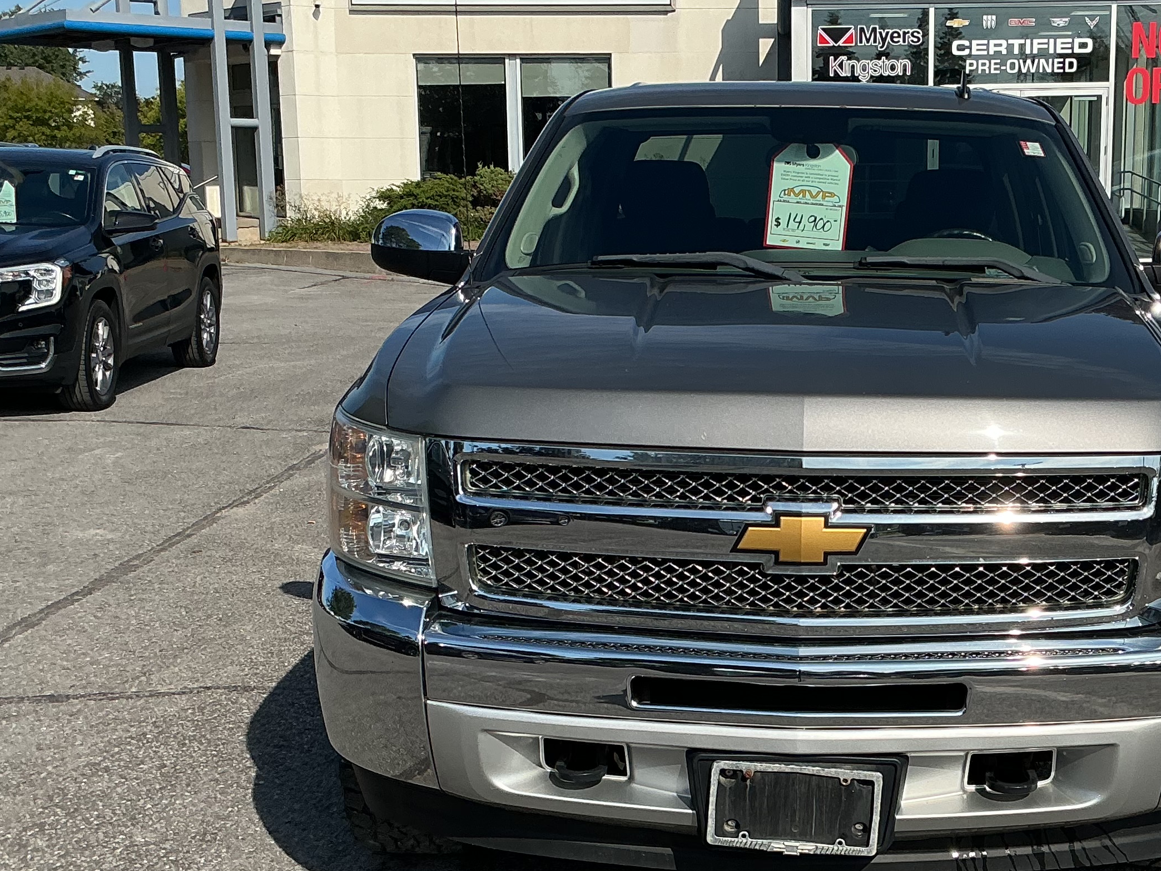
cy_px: 499
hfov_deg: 34.1
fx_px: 1878
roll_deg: -1.0
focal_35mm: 56
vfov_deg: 26.1
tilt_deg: -10.3
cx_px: 755
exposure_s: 1/2141
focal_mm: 3
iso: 25
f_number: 1.8
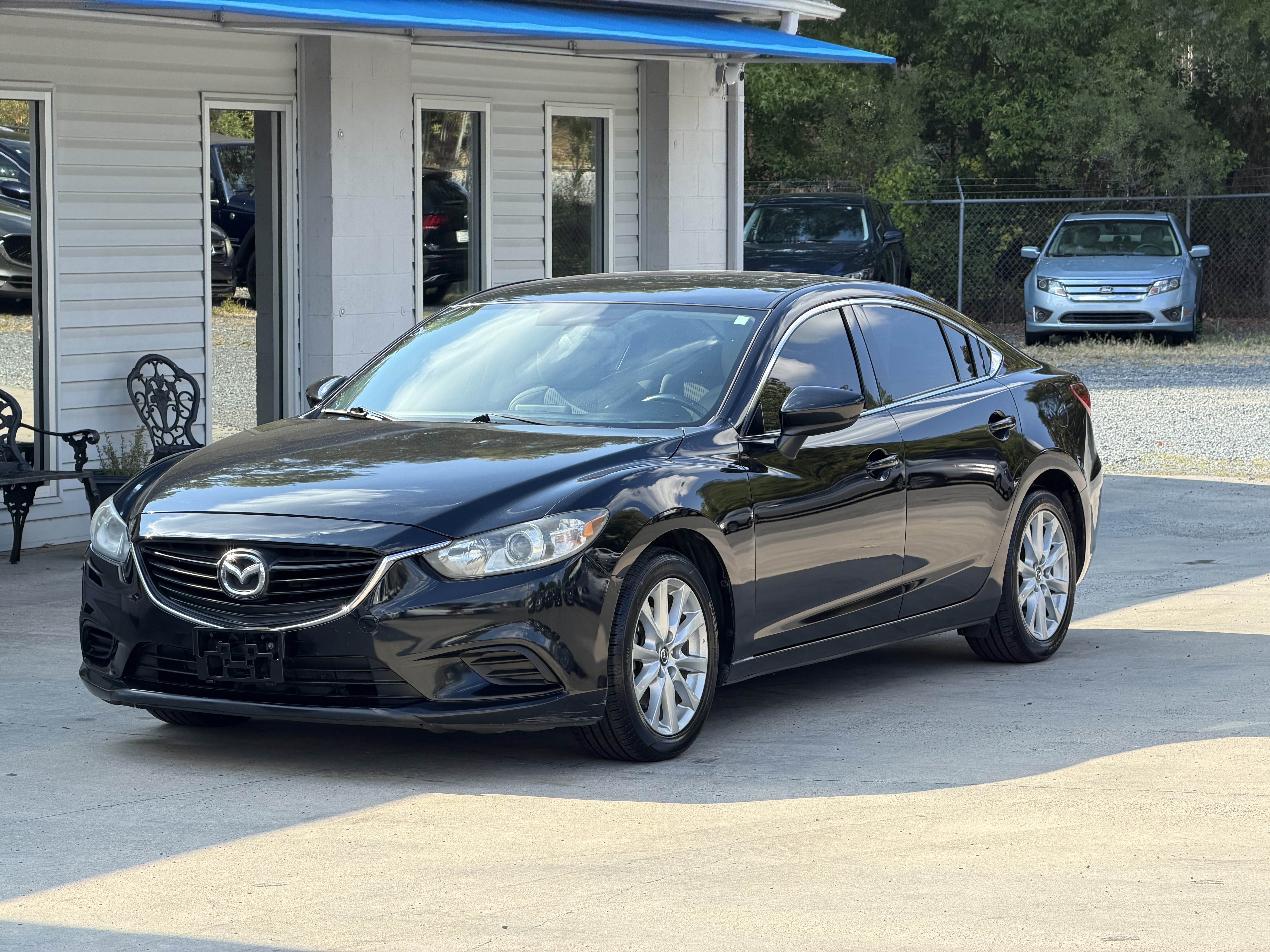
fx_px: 3669
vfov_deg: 14.8
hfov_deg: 19.6
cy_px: 476
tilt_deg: -4.1
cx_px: 635
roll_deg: +0.6
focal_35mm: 100
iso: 50
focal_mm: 16.89
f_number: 2.8
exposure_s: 1/351
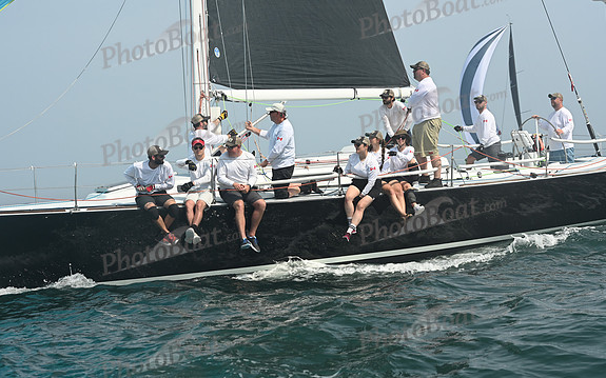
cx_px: 305
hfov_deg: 28.6
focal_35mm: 72
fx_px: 1189
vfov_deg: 18.1
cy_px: 178
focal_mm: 70
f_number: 7.1
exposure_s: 1/1250
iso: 320
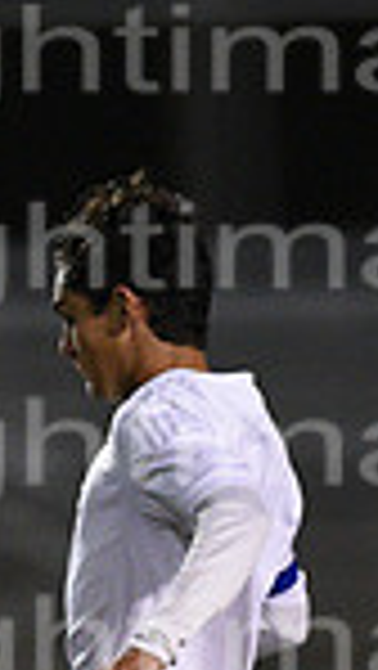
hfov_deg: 1.0
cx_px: 112
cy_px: 749
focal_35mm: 1226
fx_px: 21809
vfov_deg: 1.8
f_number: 3.2
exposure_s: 1/800
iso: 8000
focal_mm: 300
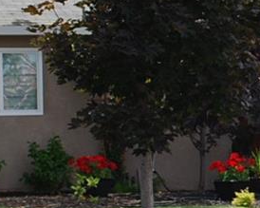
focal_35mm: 185
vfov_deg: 8.4
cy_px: 103
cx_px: 276
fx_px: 1423
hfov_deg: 10.3
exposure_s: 1/200
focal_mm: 24
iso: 100
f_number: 7.1
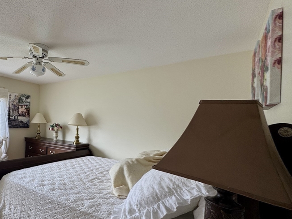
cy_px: 121
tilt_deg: -0.3
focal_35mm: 22
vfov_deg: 60.9
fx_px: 186
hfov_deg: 70.2
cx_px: 66
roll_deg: -2.2
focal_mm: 2.22
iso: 50
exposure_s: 1/99
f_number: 2.2
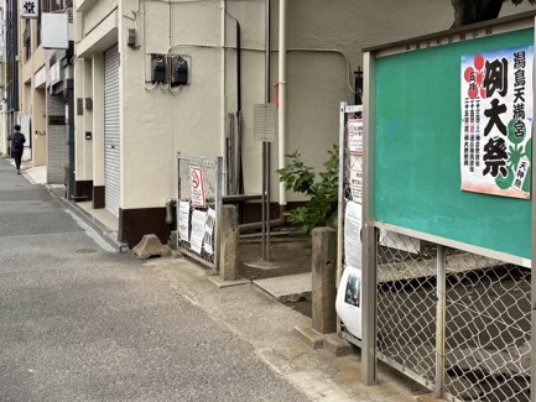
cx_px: 218
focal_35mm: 42
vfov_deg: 34.2
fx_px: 651
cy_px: 155
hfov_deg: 44.6
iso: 50
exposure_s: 1/471
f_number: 1.6
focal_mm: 5.96
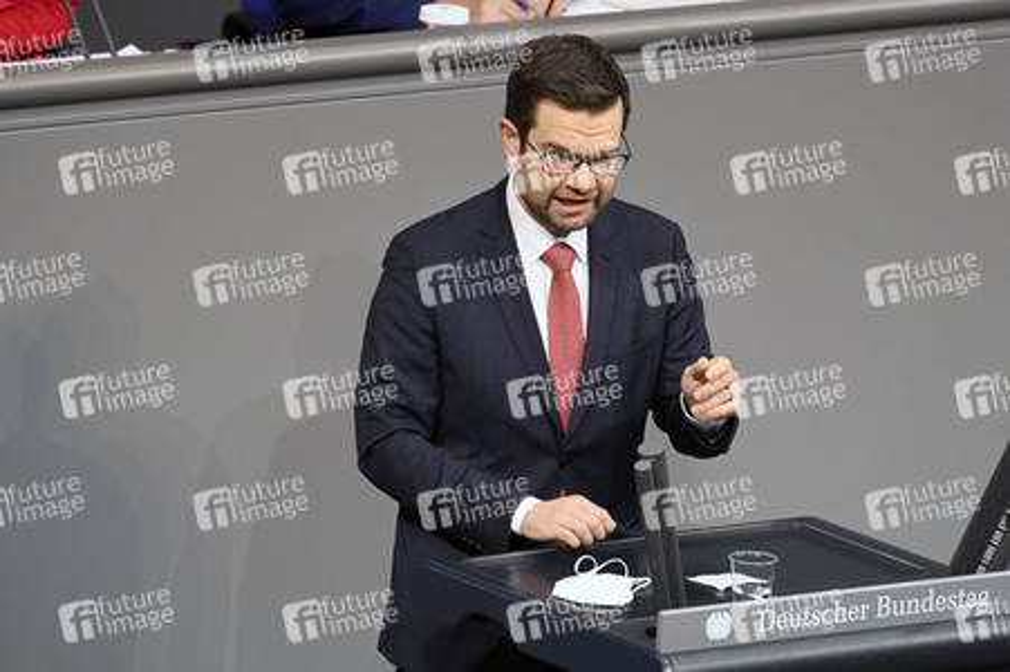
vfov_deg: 3.4
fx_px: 11214
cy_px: 336
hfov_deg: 5.2
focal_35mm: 400
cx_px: 505
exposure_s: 1/250
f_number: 5.6
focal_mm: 400
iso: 8000
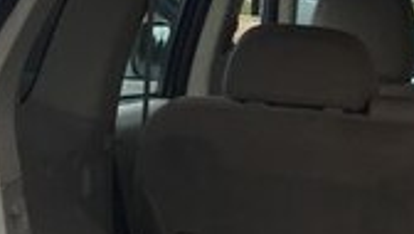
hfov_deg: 16.7
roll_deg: -4.2
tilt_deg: -13.7
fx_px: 1363
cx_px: 466
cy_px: 385
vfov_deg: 9.5
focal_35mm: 124
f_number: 2.2
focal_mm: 4.15
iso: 80
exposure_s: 1/33
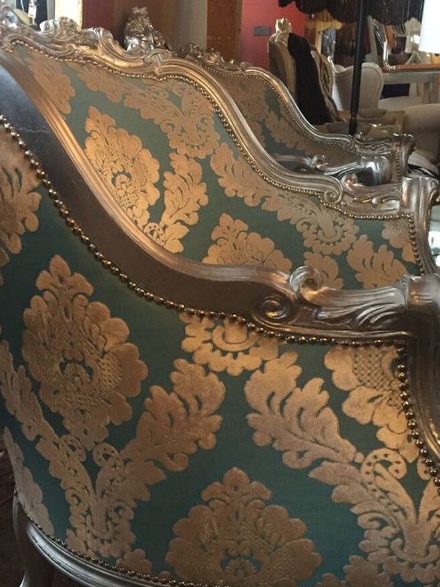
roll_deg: -1.7
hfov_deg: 32.9
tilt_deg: -16.2
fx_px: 746
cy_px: 298
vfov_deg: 42.9
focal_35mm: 44
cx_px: 233
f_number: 2.2
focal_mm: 4.15
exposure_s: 1/33
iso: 200
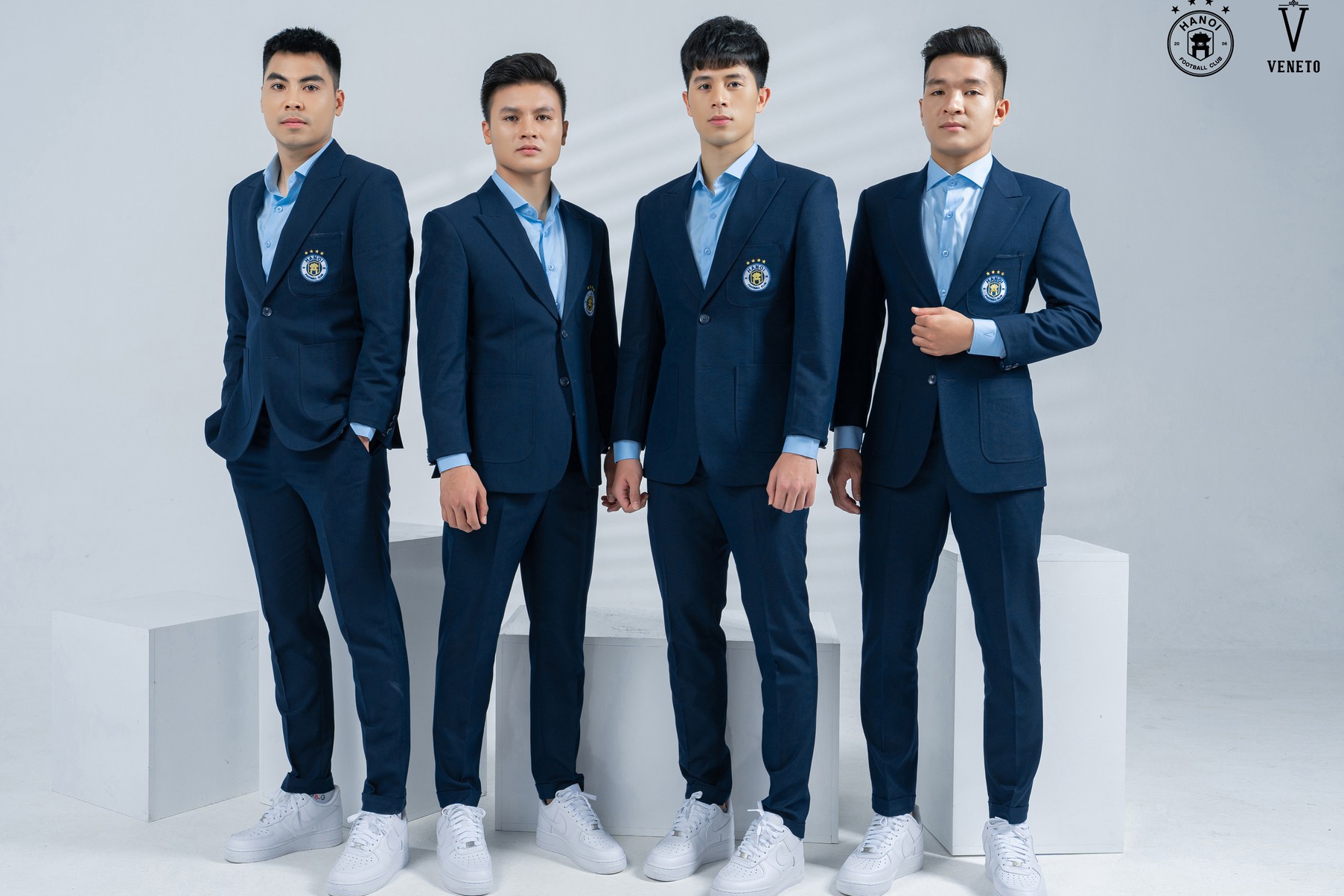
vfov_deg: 32.6
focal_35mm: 41
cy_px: 452
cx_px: 615
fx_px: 1530
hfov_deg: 47.4
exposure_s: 1/160
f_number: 5.6
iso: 200
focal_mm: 37
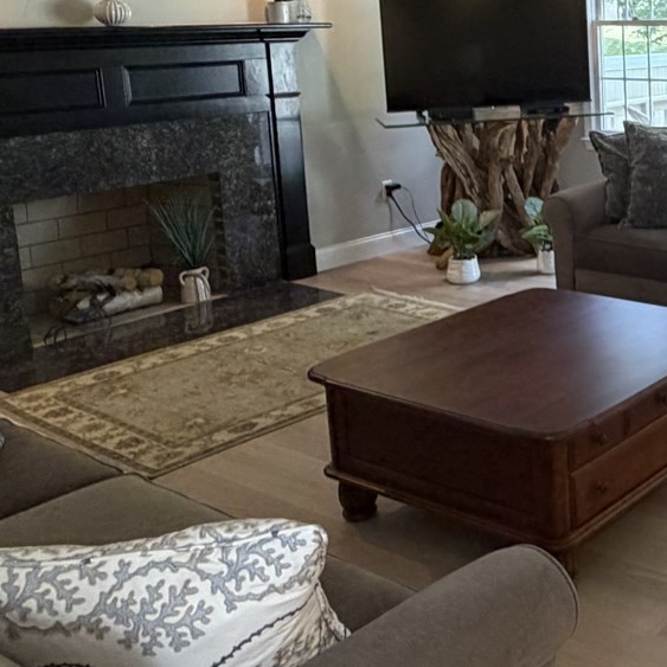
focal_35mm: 45
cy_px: 158
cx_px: 795
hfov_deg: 31.6
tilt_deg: -8.1
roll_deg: +0.3
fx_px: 981
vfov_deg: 36.6
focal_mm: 2.22
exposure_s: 1/60
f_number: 2.2
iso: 250
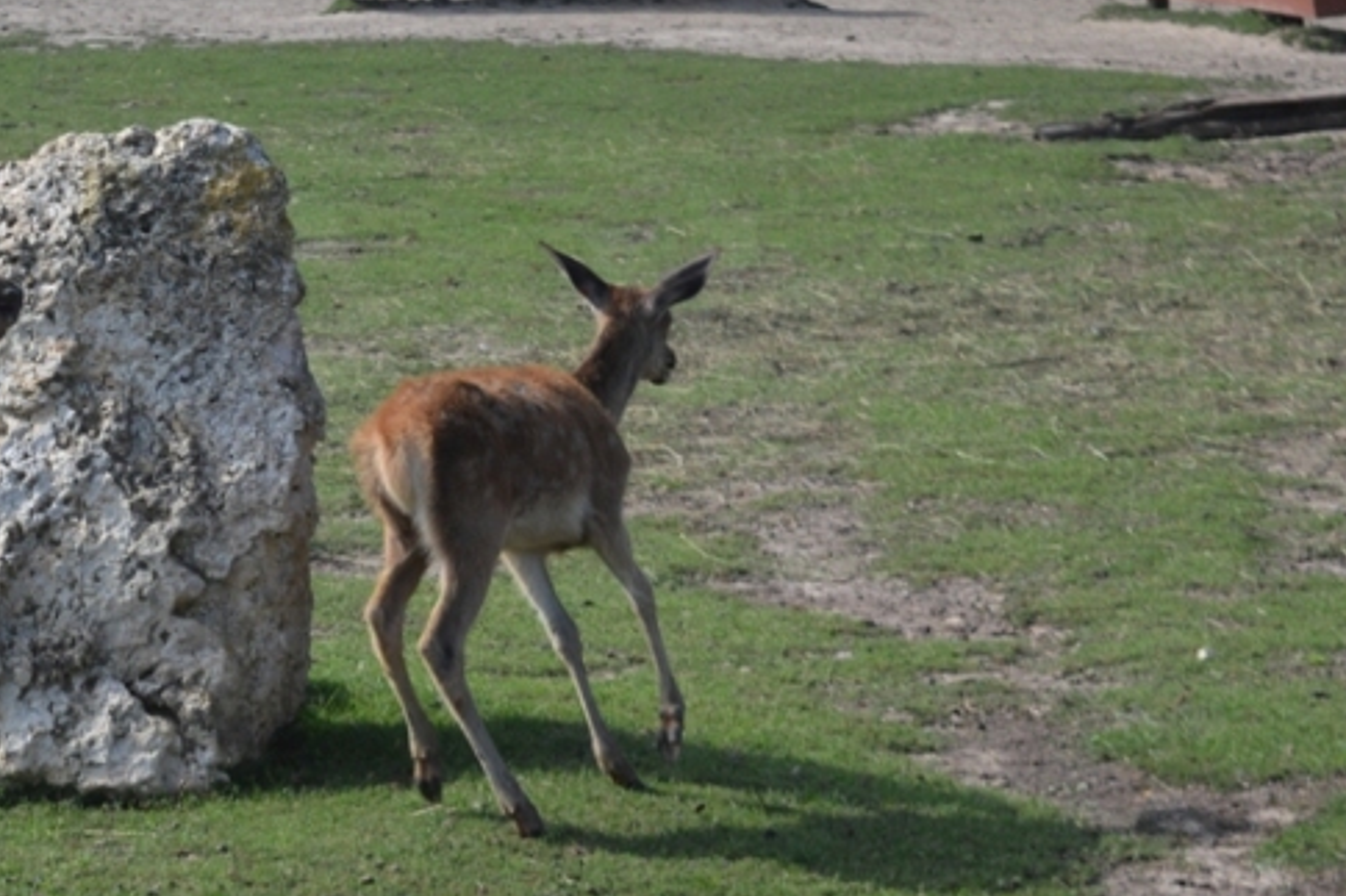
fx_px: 6881
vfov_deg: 7.4
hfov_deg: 11.1
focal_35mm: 184
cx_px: 232
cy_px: 133
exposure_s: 1/640
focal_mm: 55
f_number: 6.3
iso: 200
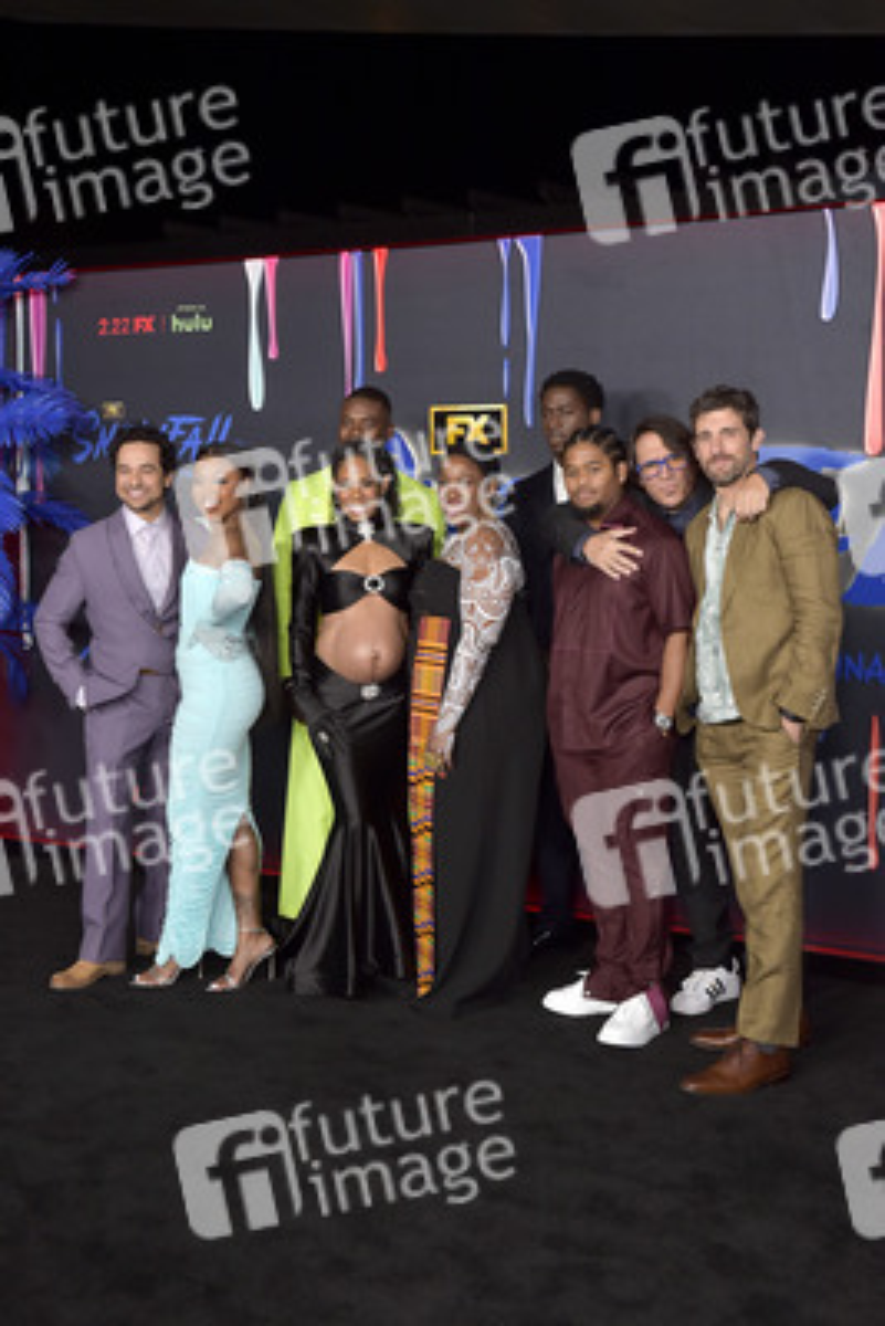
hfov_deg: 28.1
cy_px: 663
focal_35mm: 48
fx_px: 1768
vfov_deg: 41.1
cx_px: 442
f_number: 6.3
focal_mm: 48
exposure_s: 1/250
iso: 2000
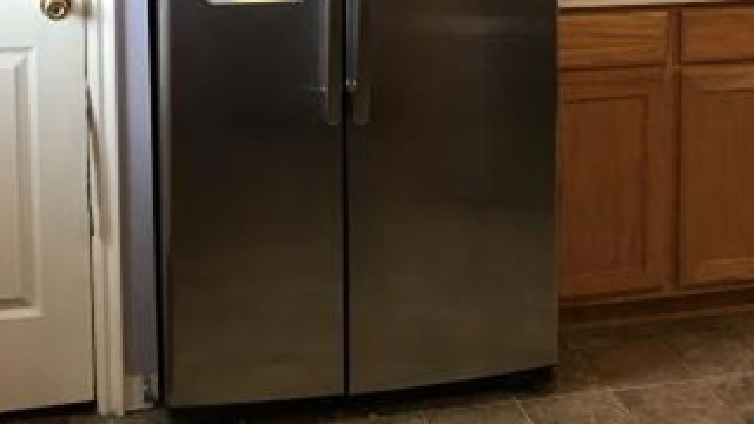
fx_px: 1220
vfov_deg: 18.5
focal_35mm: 61
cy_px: -104
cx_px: 384
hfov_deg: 34.4
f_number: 1.8
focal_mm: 3.99
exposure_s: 1/30
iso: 25
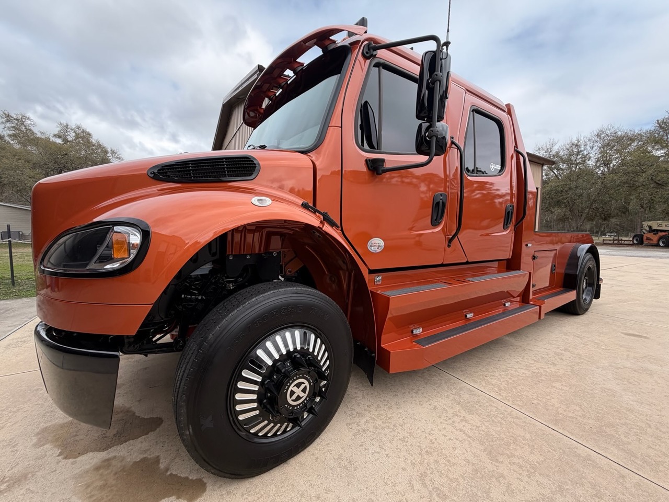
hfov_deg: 102.1
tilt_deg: -5.7
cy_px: 251
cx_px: 334
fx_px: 271
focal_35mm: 14
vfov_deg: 85.7
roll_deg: +0.0
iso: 40
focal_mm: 2.22
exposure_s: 1/770
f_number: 2.2
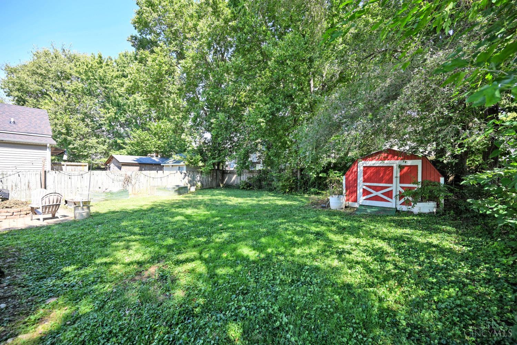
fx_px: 201
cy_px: 172
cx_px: 258
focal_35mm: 14
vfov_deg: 81.2
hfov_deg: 104.3
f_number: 4.5
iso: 200
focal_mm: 14
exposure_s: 1/250
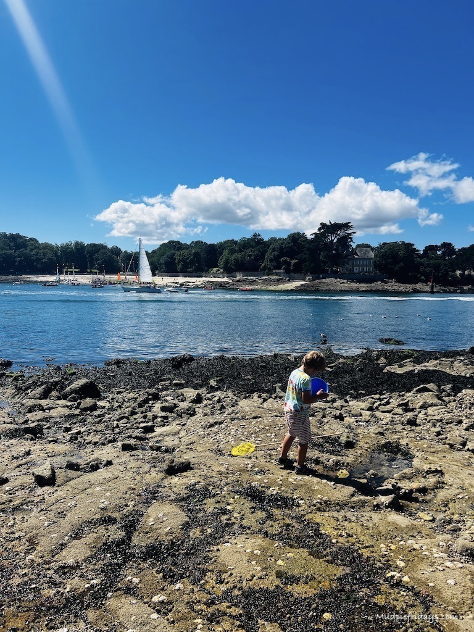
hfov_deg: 53.1
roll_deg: -1.2
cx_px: 237
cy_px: 316
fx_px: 475
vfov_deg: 67.3
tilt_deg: -4.5
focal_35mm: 26
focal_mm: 5.7
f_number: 1.5
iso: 50
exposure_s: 1/5319
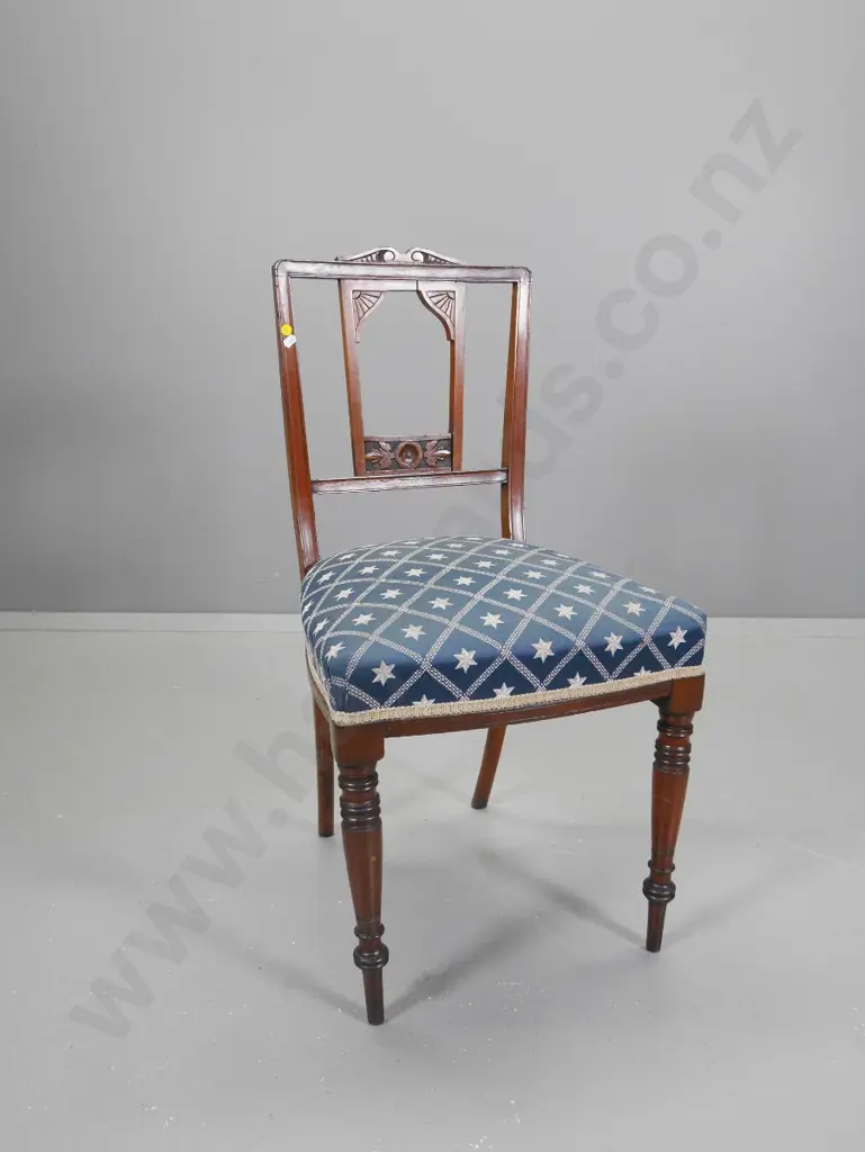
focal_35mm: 30
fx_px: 999
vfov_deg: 59.9
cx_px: 432
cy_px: 576
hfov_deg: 46.8
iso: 3200
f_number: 4.5
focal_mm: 15
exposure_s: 1/160
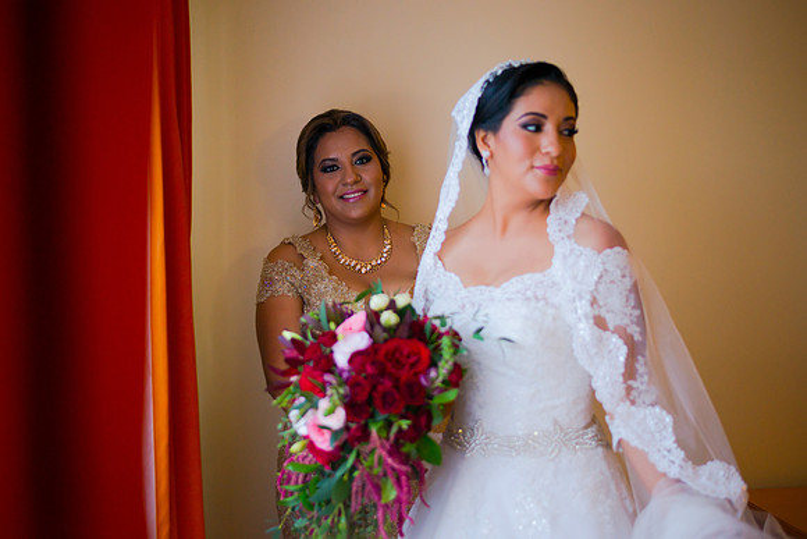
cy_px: 270
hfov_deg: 39.6
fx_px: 1121
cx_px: 404
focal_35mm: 50
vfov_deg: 27.0
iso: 640
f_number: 1.8
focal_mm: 50
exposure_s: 1/1000
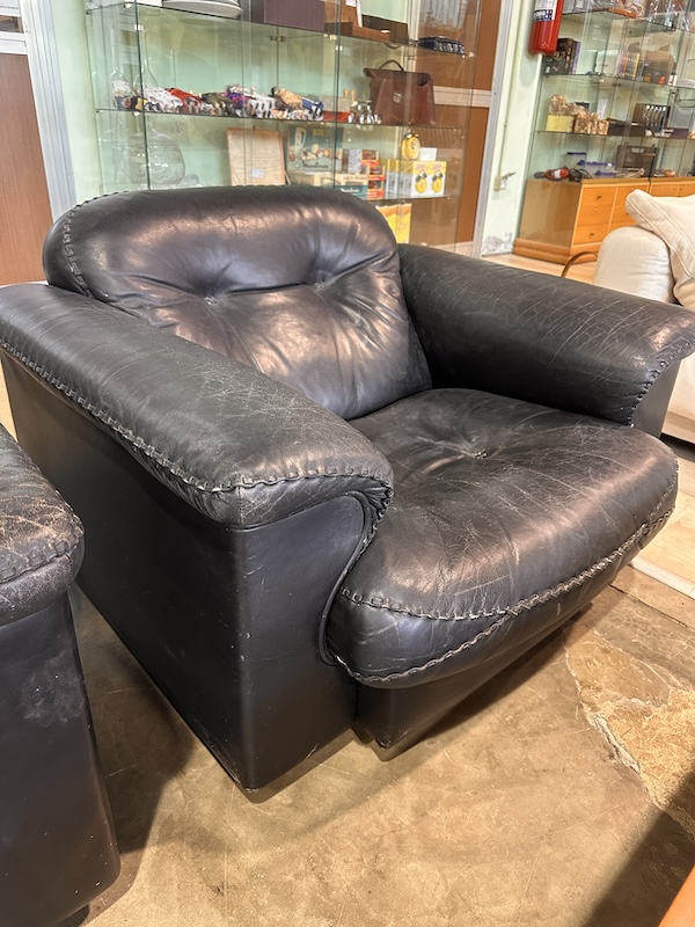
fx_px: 642
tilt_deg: -28.6
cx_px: 348
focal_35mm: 24
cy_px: 464
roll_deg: -2.9
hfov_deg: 56.8
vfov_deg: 71.6
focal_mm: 6.86
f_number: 1.78
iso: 320
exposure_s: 1/50
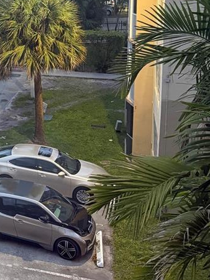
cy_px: 6
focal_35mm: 64
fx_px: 517
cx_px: -56
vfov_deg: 28.5
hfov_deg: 21.0
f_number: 1.78
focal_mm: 6.76
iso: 640
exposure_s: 1/60
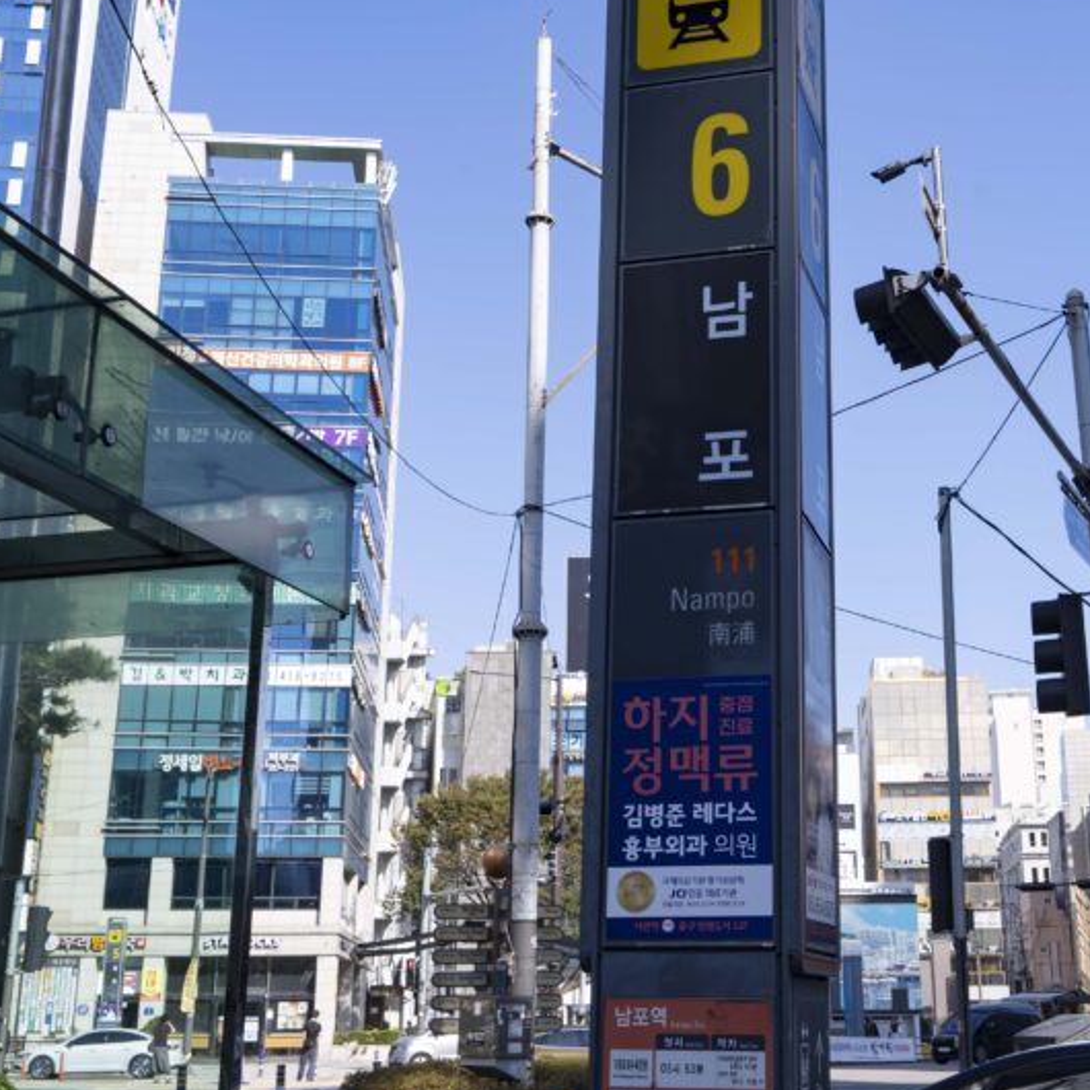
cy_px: 505
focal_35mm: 46
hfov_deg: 36.6
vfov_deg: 36.8
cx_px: 679
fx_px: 1639
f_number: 10
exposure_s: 1/125
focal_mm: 28
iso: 100
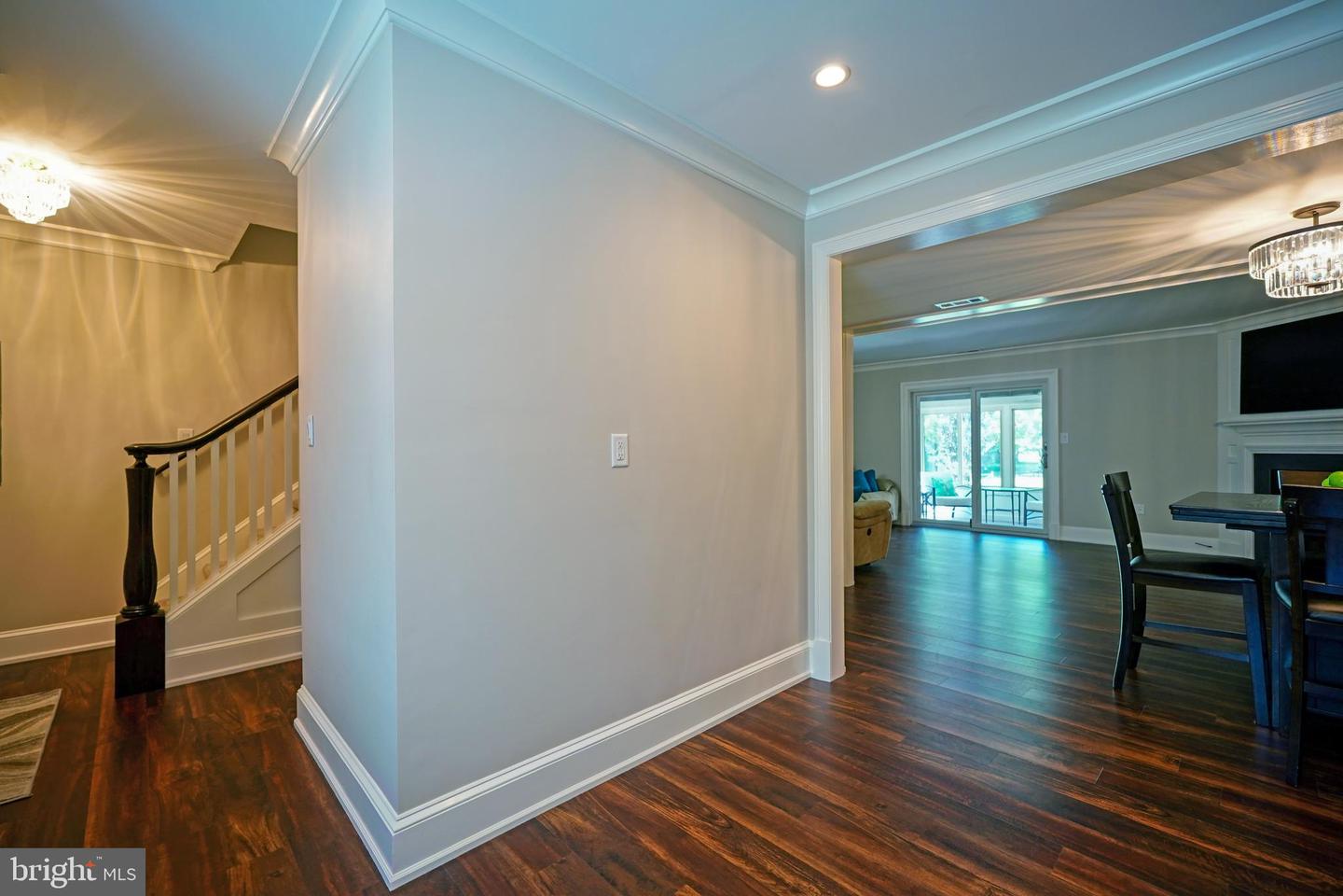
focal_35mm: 15
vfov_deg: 77.3
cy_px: 448
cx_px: 672
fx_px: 560
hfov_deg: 100.4
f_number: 2.8
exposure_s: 1/30
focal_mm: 10
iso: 400
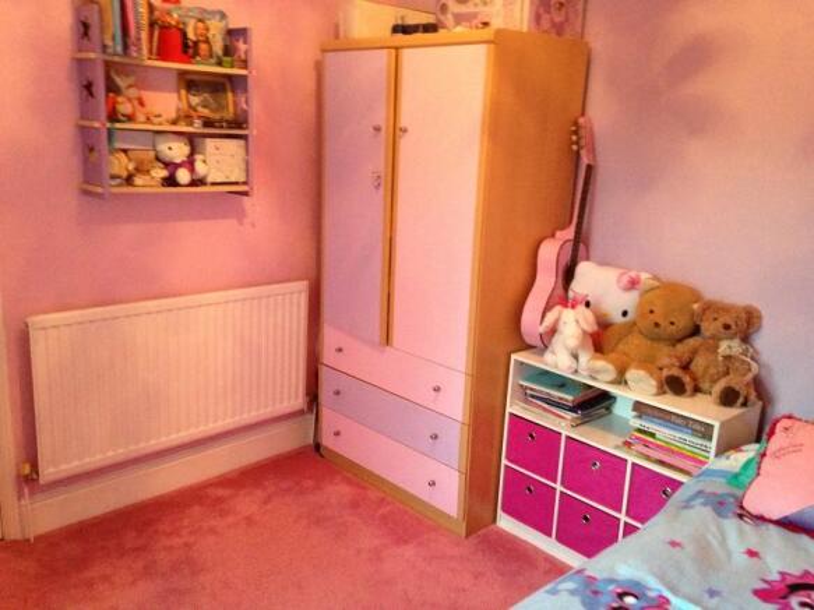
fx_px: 776
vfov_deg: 42.9
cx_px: 407
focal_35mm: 33
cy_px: 305
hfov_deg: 55.4
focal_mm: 4.13
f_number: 2.4
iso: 400
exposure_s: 1/17
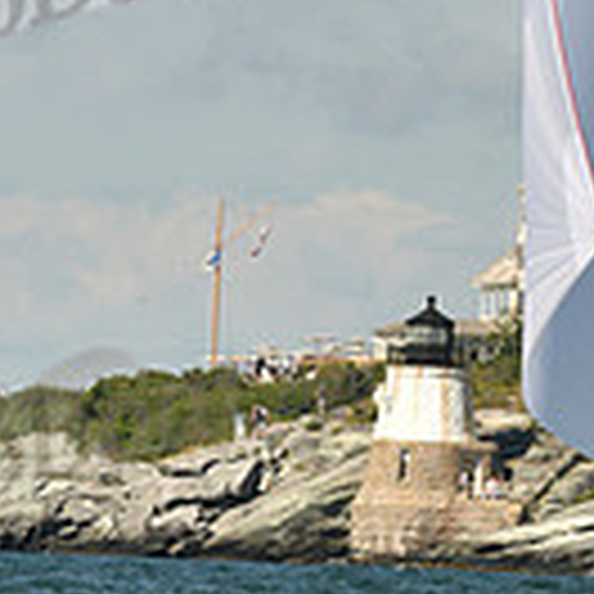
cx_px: 610
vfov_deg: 2.3
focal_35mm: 747
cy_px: -310
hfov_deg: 2.3
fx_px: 14502
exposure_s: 1/1000
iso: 250
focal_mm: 200
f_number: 7.1
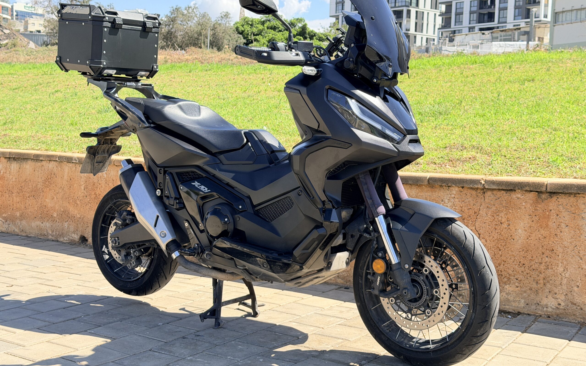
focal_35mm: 51
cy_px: 158
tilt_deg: -2.7
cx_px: 293
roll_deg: -1.6
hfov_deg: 39.6
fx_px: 814
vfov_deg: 25.3
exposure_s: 1/1715
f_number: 1.78
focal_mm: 6.76
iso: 80
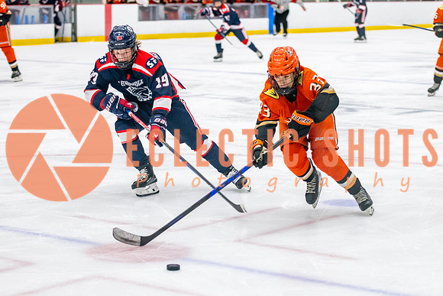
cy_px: 176
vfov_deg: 13.5
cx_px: 258
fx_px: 1250
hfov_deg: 20.1
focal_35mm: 102
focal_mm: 70
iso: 2500
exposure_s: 1/640
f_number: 3.2
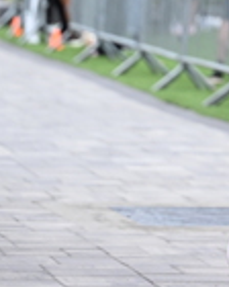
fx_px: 3177
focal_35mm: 375
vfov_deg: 5.1
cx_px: 355
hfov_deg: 4.1
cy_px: -154
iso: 800
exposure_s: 1/2000
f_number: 2.8
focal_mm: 102
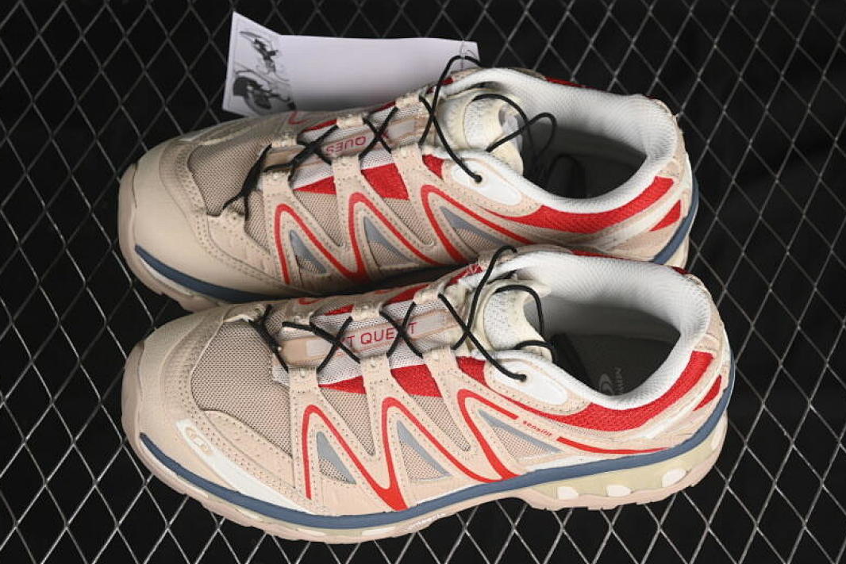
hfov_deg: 26.6
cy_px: 284
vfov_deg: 18.0
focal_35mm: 76
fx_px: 1786
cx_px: 422
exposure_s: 1/80
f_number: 7.1
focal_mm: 50
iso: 160
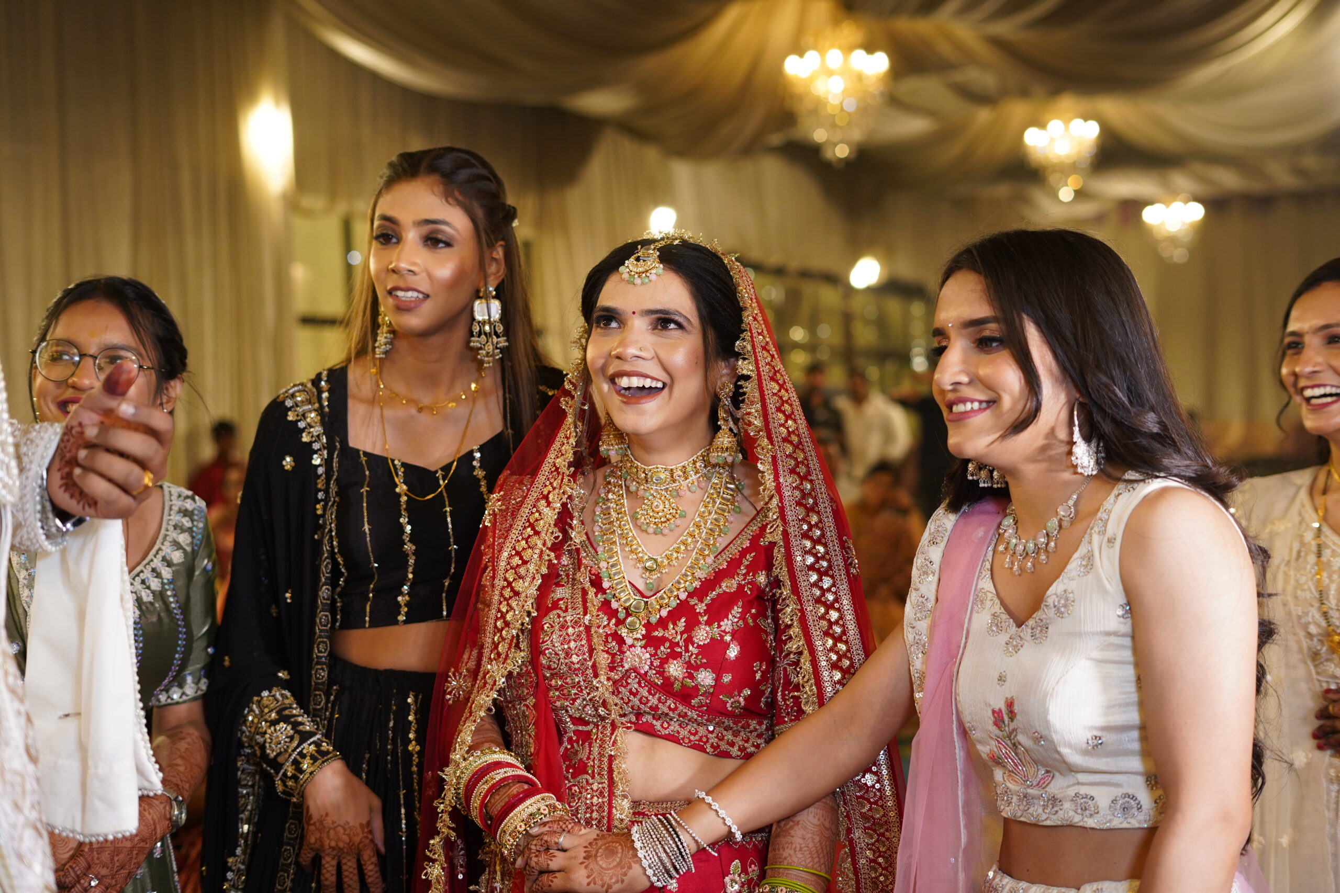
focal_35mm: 50
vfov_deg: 27.0
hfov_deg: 39.6
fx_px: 1861
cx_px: 670
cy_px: 446
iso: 800
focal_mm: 50
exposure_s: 1/125
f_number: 2.8
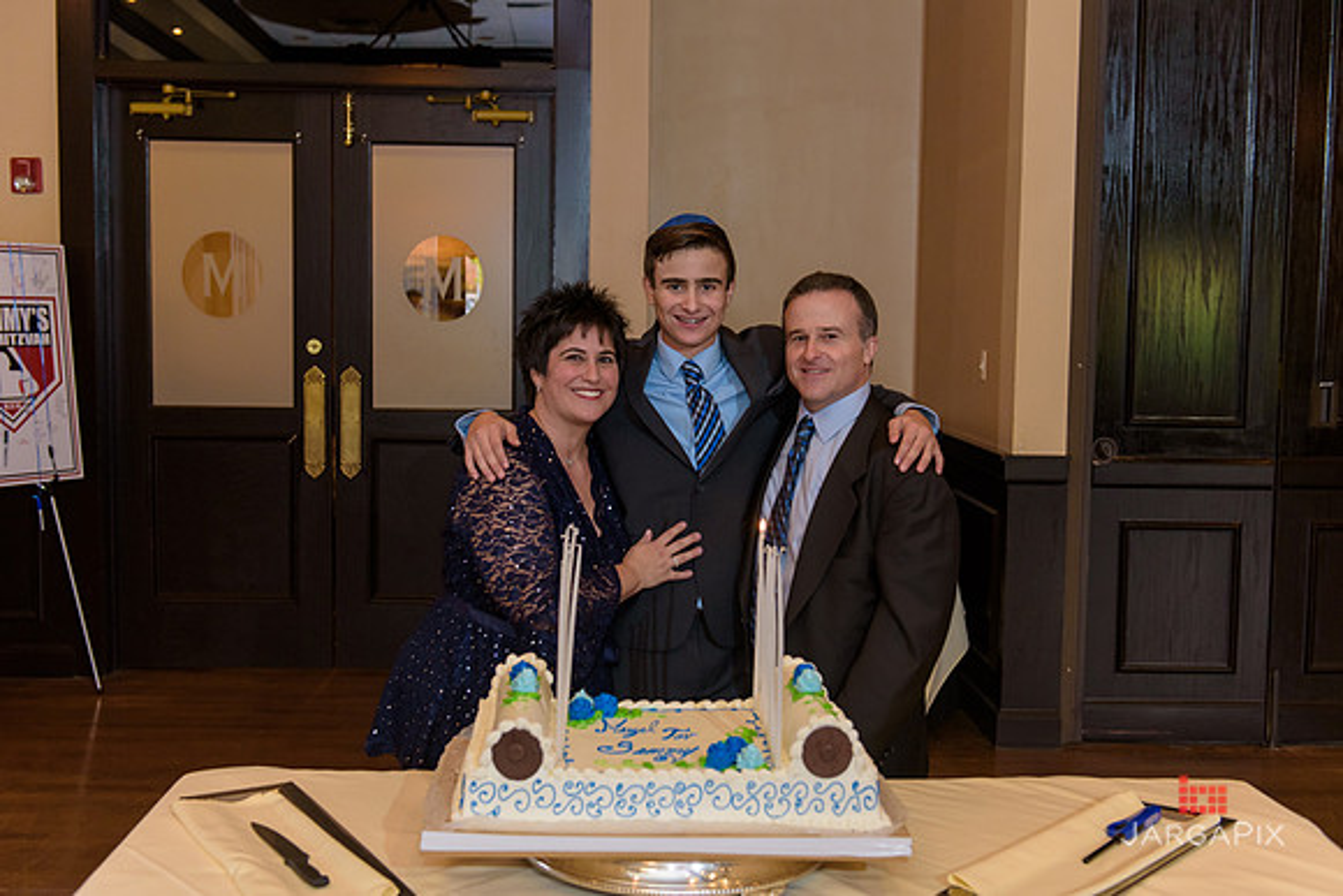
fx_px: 1567
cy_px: 448
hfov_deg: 46.4
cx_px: 672
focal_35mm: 42
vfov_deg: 31.9
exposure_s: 1/125
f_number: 3.2
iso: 1600
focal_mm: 42
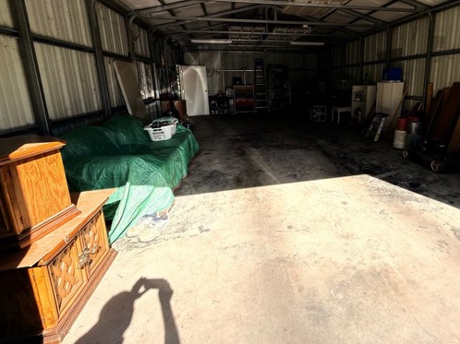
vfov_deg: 70.2
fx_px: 239
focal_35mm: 18
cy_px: 125
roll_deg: +2.6
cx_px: 288
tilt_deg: -9.5
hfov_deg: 86.0
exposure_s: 1/393
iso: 64
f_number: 2.2
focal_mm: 2.22
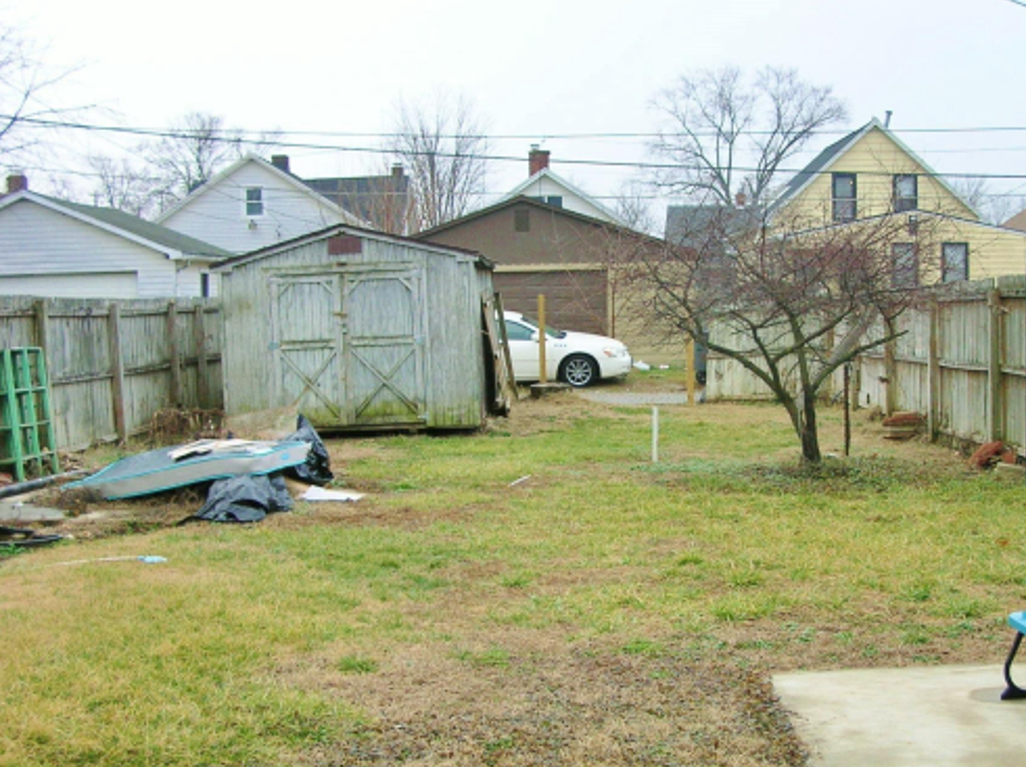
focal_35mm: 49
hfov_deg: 38.5
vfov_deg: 29.5
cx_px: 677
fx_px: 1451
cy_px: 460
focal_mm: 6
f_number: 2.7
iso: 50
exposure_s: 1/200
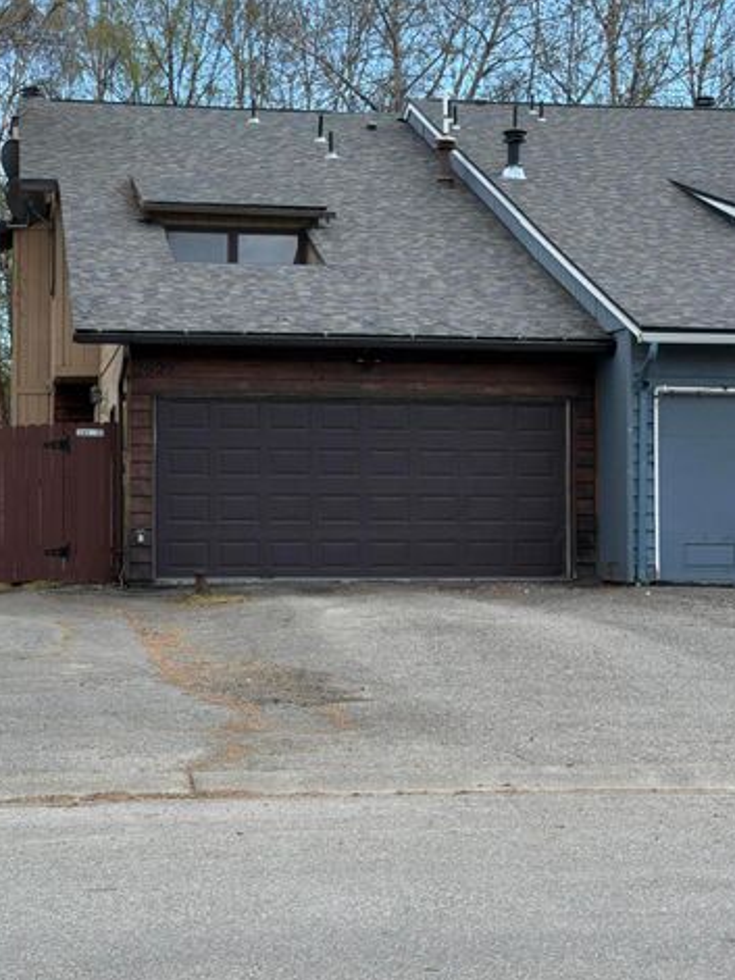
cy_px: 457
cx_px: 314
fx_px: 1926
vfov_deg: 28.6
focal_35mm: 68
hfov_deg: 21.6
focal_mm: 6.76
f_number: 1.78
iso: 80
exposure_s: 1/1838
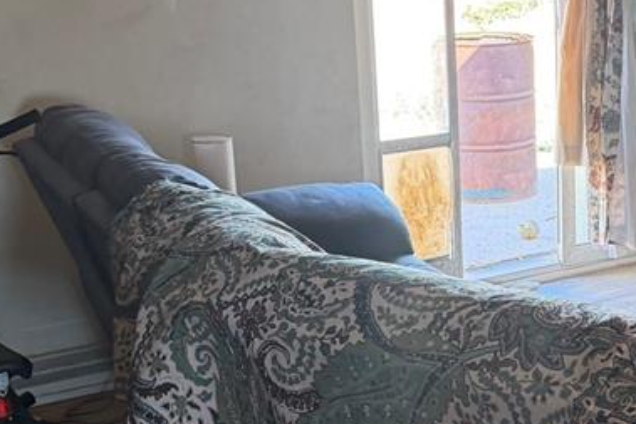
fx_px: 1396
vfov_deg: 17.3
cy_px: 193
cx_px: 601
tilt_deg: -14.9
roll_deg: +0.4
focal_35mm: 79
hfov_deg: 24.7
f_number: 1.78
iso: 200
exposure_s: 1/85
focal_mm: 6.76
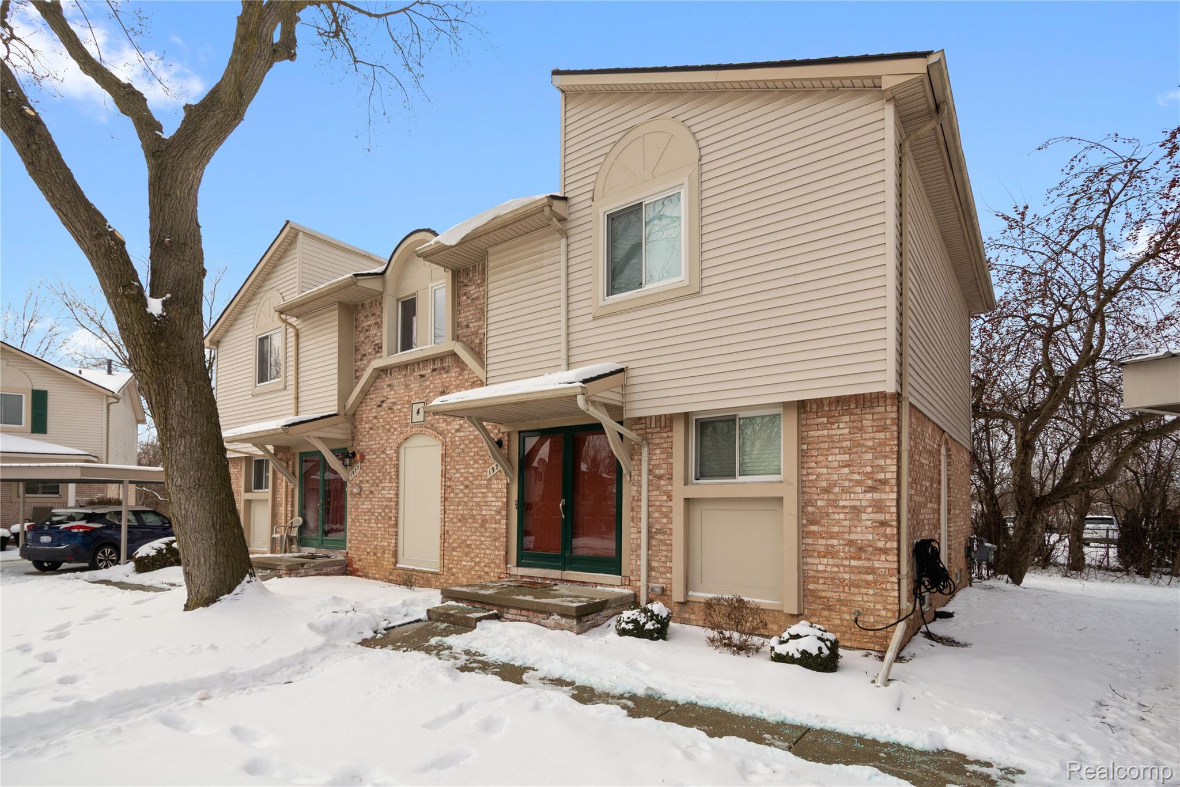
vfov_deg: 43.6
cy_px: 394
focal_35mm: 30
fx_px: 983
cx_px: 590
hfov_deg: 61.9
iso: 400
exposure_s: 1/800
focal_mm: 30
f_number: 8
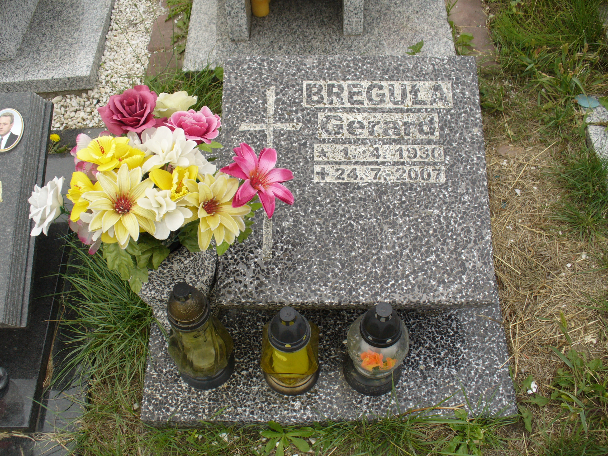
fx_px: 650
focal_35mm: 37
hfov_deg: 50.1
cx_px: 304
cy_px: 228
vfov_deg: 38.7
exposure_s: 1/160
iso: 80
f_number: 5.6
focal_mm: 6.1
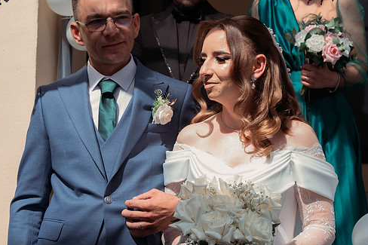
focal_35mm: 101
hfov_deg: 20.2
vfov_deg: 13.5
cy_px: 115
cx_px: 198
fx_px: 1032
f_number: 10
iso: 250
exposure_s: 1/200
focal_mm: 85
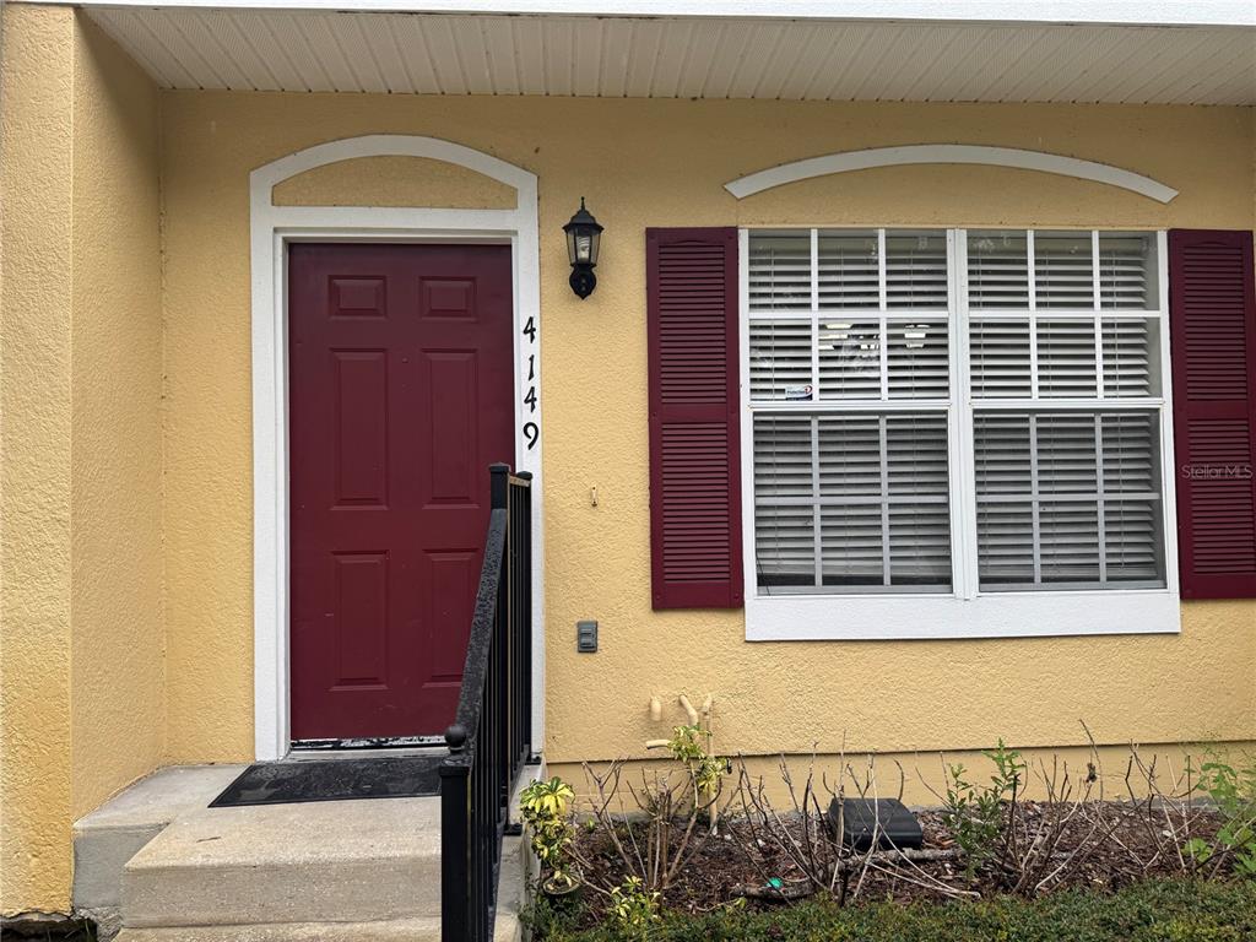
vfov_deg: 56.8
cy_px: 471
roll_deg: +0.4
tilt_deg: +1.4
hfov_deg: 71.6
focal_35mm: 24
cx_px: 628
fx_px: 871
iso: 80
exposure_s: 1/577
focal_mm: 6.76
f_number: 1.78
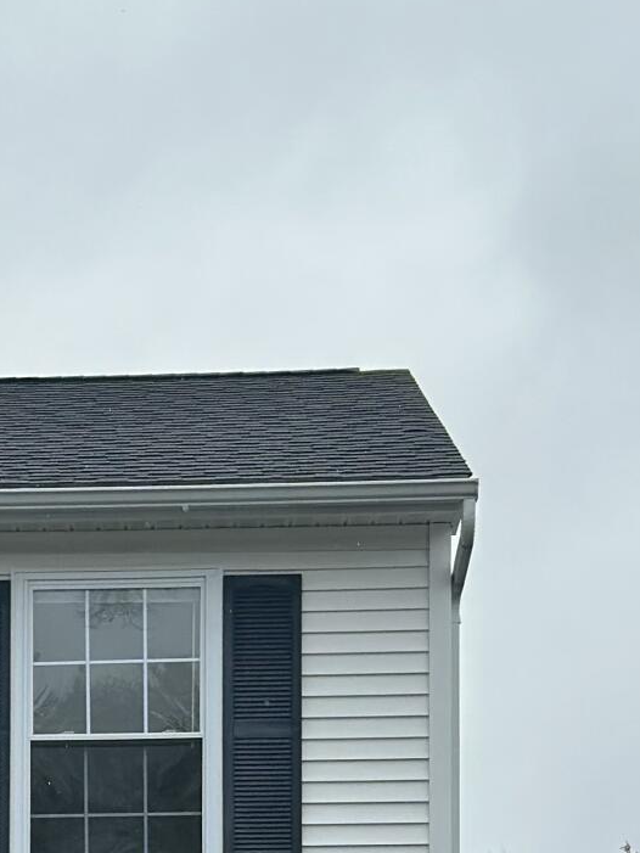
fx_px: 3376
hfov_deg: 10.7
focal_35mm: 137
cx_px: -103
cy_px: 1067
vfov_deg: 13.9
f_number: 1.78
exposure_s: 1/9804
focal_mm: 6.86
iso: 80
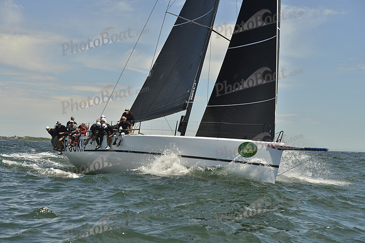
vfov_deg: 19.5
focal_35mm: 70
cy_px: 122
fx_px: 710
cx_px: 182
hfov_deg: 28.8
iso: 280
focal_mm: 70
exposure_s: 1/1600
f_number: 9
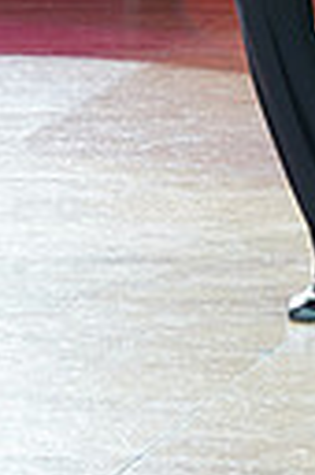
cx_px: 57
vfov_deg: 4.3
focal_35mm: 471
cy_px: -393
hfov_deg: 2.9
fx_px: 6198
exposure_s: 1/160
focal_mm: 104
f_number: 5.6
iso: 1600
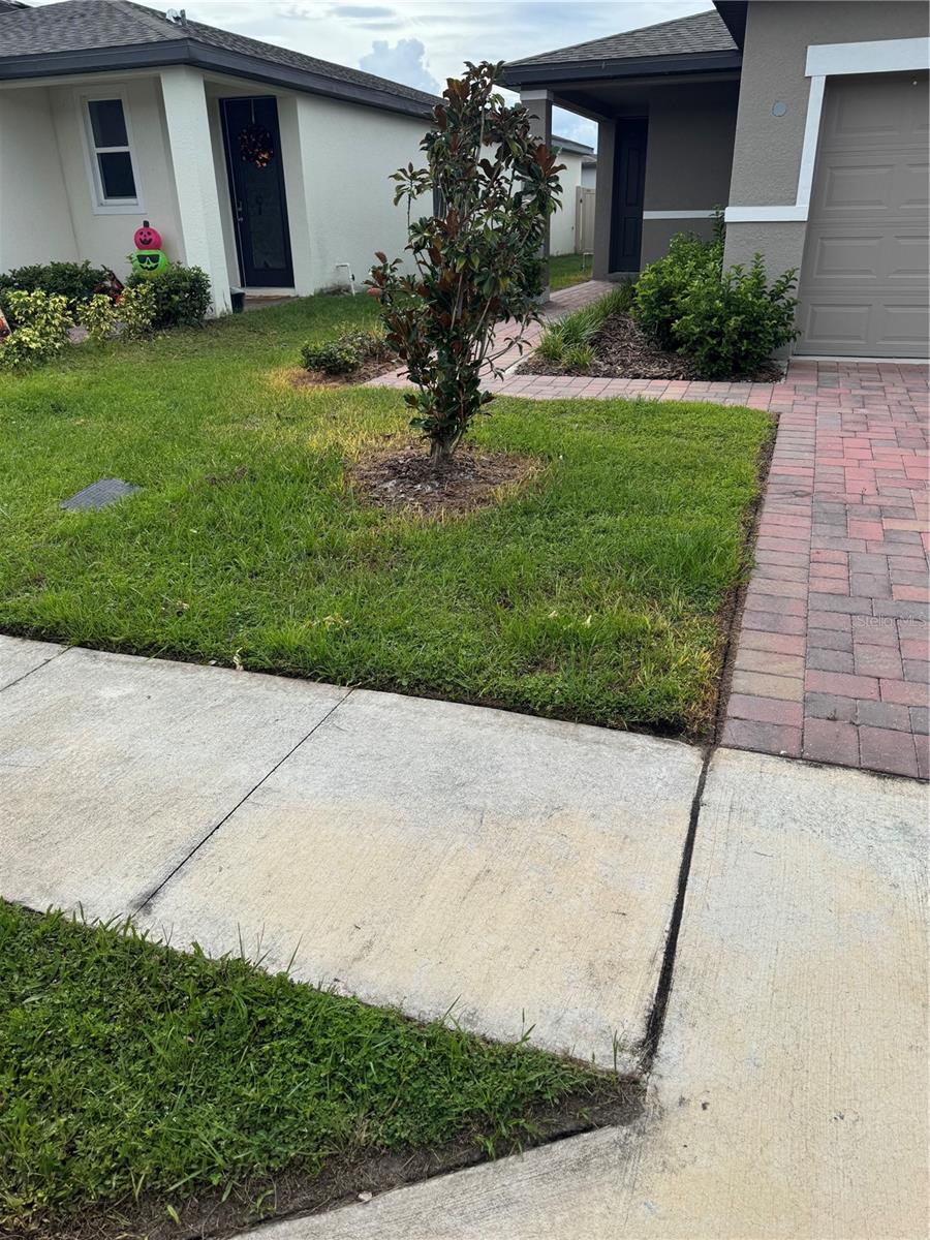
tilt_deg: -26.6
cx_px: 465
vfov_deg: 71.6
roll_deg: -1.2
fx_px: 860
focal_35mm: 24
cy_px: 620
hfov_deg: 56.8
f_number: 1.78
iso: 80
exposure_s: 1/2959
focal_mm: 6.76
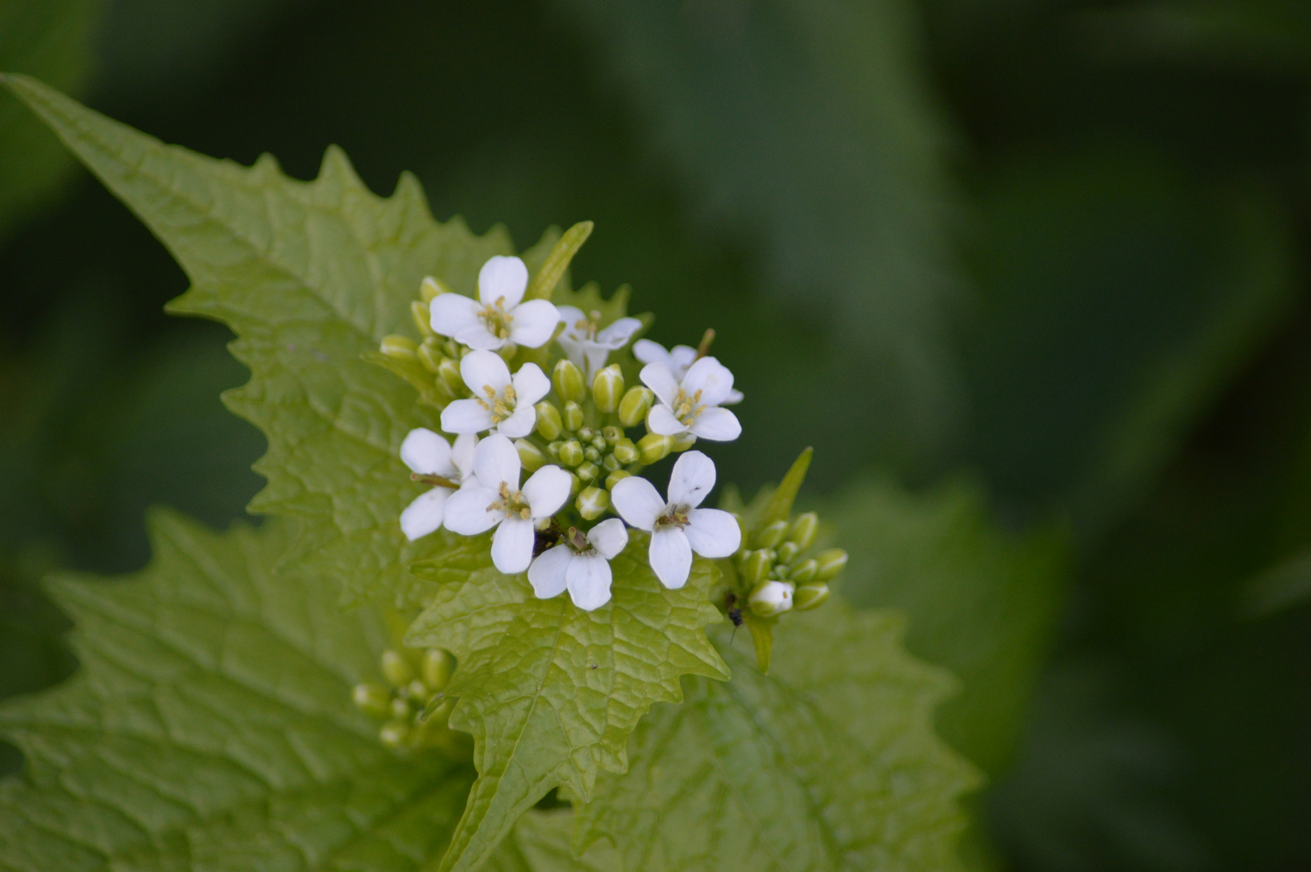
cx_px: 656
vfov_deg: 3.1
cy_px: 436
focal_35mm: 450
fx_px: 16374
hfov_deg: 4.6
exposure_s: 1/500
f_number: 5.6
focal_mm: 300
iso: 560
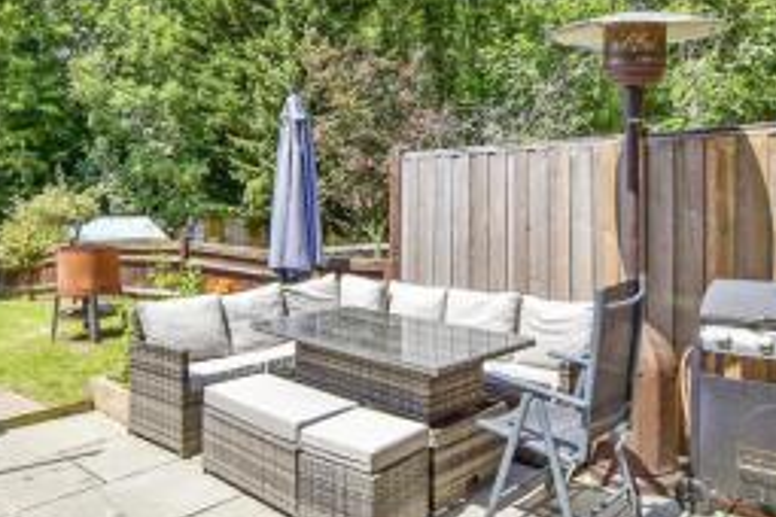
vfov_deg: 46.1
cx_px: 368
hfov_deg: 65.4
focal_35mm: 28
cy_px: 202
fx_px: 604
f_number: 8
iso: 320
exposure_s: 1/800
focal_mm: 10
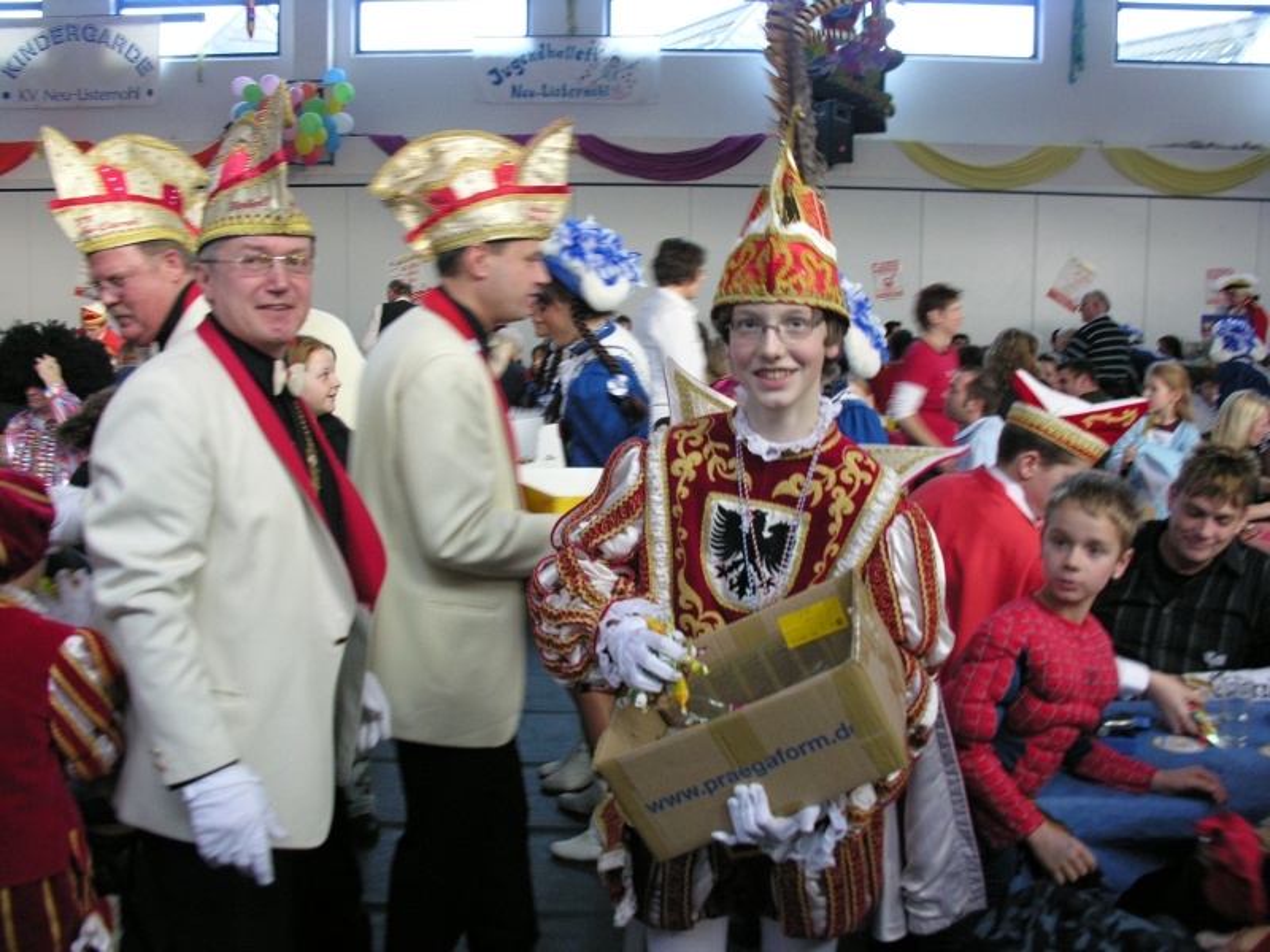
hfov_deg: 52.6
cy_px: 476
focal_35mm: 35
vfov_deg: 40.7
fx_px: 1284
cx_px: 635
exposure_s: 1/35.1
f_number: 2.8
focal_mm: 8.9
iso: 200
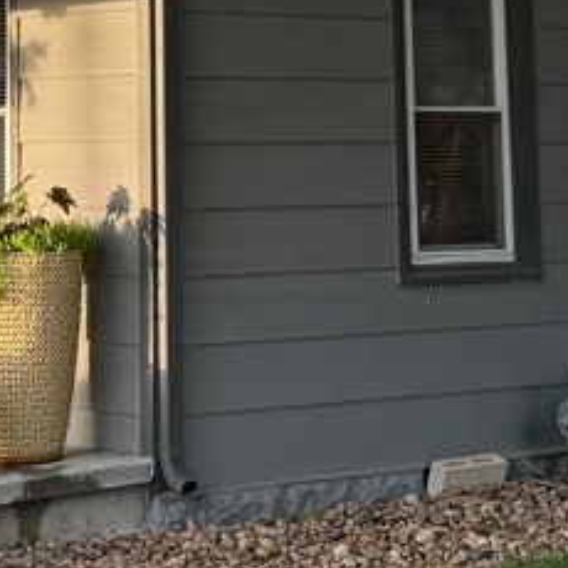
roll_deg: +0.5
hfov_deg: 13.5
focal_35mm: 129
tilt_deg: +9.3
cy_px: -217
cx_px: 215
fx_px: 2395
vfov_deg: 13.0
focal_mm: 6.76
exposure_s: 1/239
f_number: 1.78
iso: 160
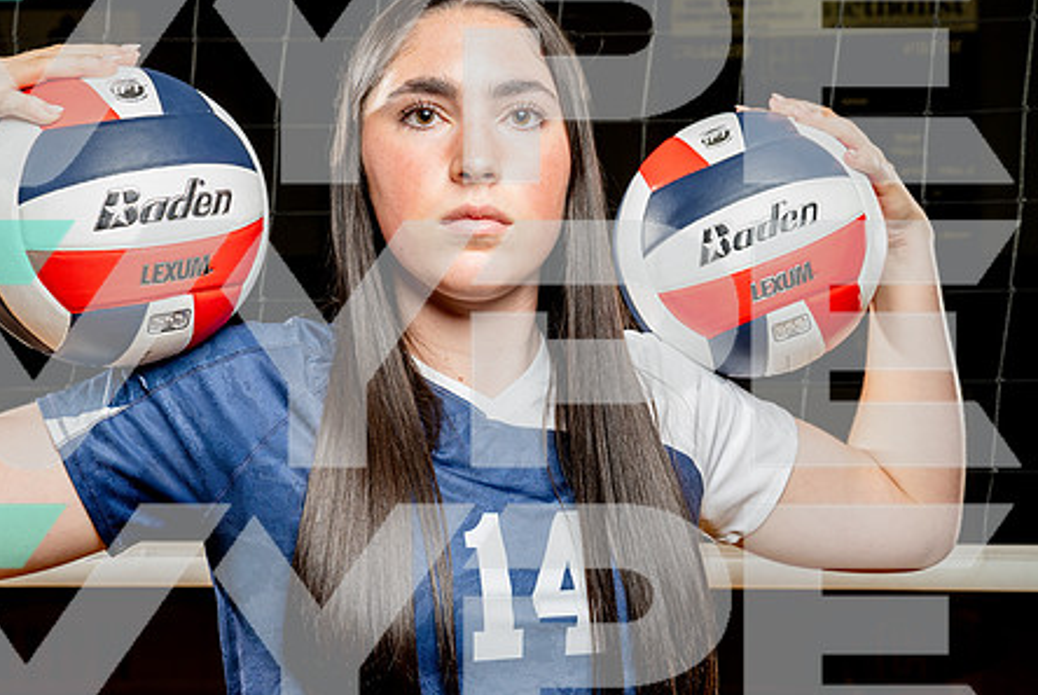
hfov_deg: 30.9
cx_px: 459
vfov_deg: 21.0
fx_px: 1876
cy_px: 339
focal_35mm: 65
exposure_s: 1/250
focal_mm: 47
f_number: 8
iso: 640
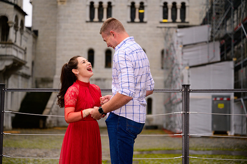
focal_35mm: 70
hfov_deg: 28.9
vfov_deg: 19.4
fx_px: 480
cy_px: 82
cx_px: 124
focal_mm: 70
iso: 400
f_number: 3.2
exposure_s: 1/1000
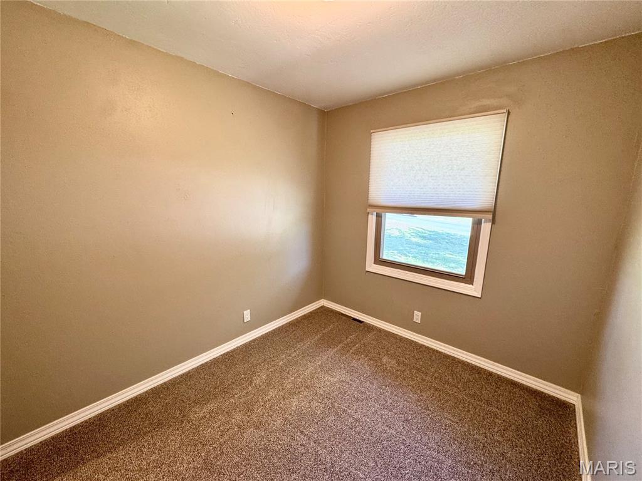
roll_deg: -0.3
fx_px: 260
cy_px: 240
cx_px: 321
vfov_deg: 85.7
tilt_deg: -10.4
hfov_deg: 102.1
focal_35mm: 14
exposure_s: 1/60
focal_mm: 2.22
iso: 160
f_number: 2.2
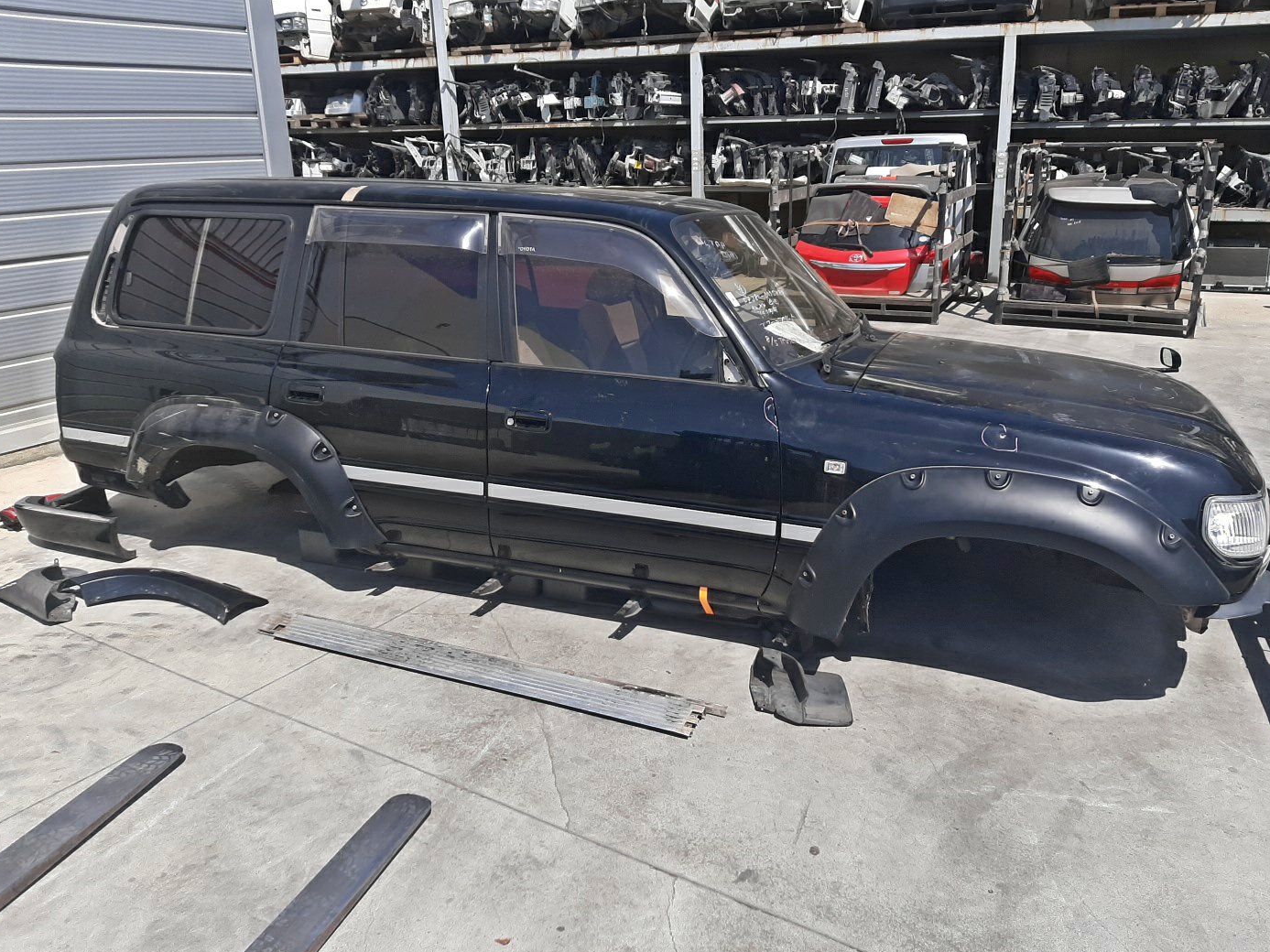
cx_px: 647
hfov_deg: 65.3
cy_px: 463
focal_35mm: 27
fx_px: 990
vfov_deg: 51.3
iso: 40
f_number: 1.7
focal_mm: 3.93
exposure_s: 1/2137
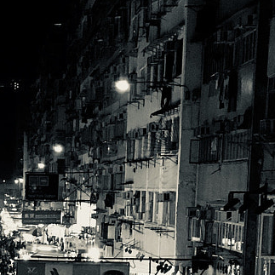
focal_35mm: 127
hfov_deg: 13.5
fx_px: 1141
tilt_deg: -9.6
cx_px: -30
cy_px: 406
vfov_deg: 13.0
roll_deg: -0.3
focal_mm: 4.15
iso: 200
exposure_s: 1/33
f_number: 2.2
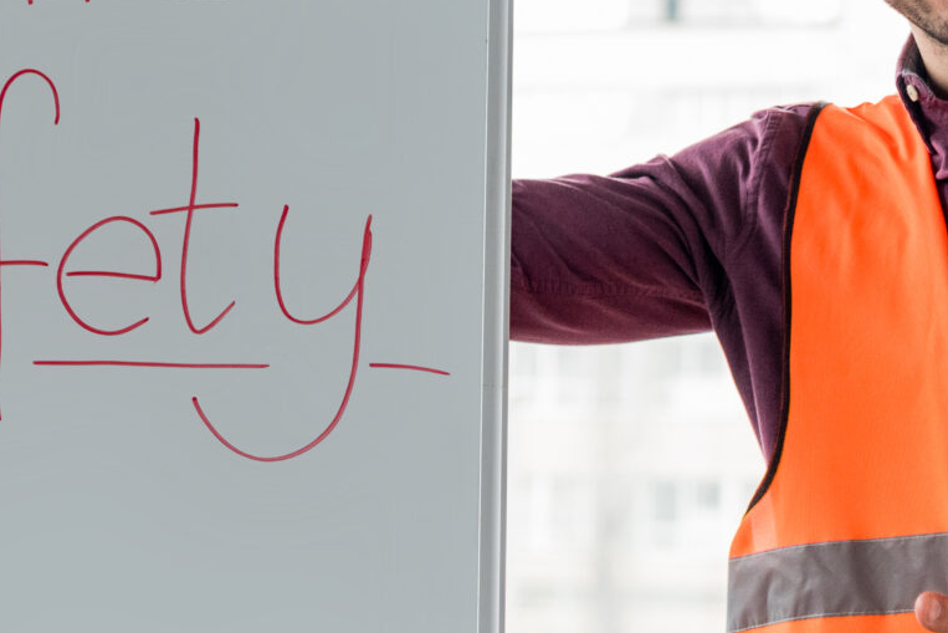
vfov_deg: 9.1
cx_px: 588
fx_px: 3977
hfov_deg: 13.6
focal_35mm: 151
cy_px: 212
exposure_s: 1/80
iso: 800
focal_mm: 45
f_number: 2.8
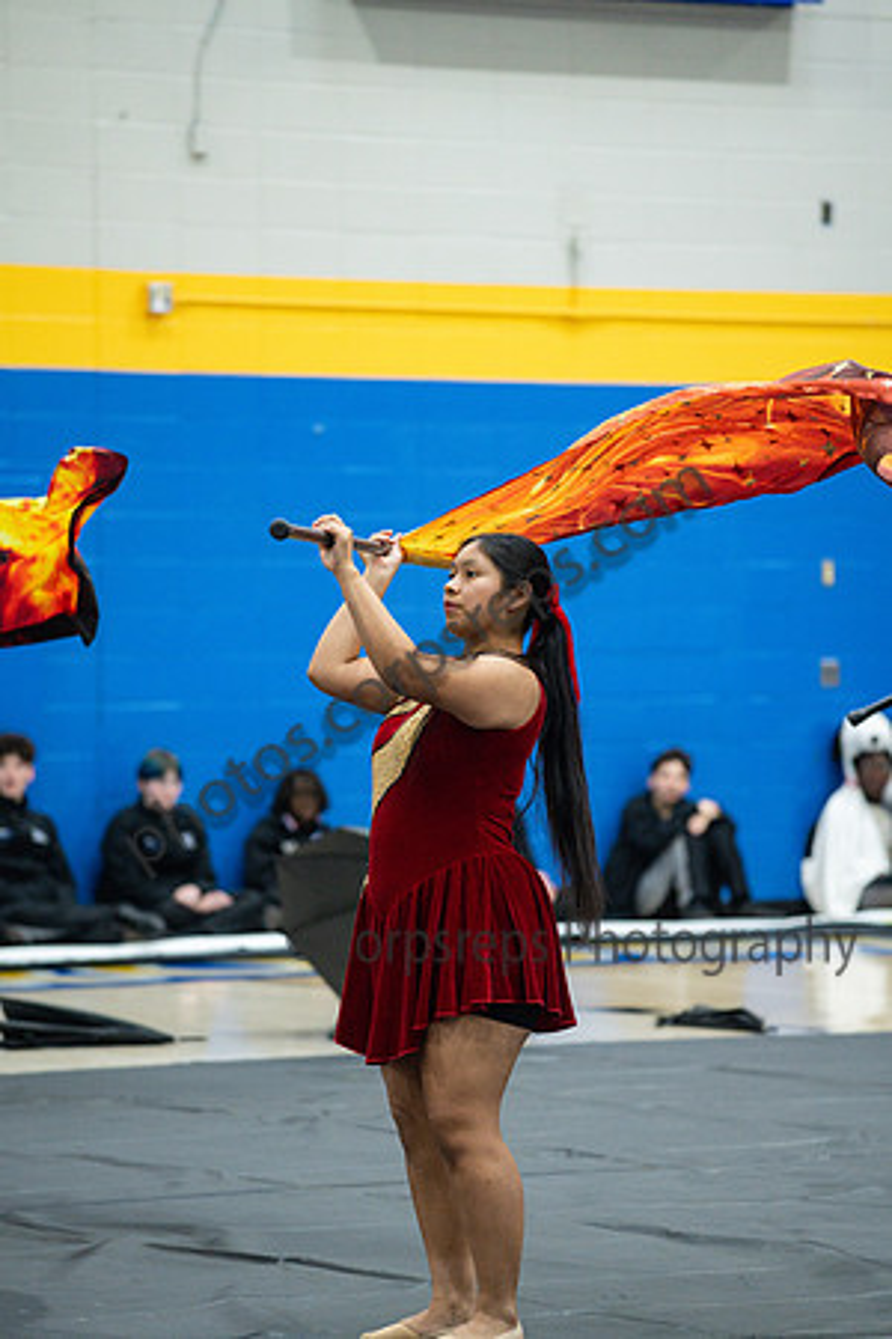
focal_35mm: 165
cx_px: 446
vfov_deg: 12.5
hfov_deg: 8.3
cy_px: 670
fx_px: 6132
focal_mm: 165
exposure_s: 1/500
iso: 5600
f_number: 4
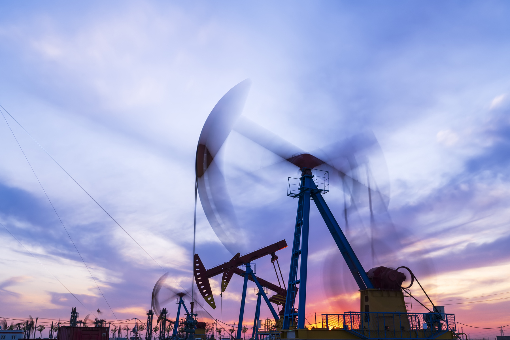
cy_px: 170
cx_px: 255
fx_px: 510
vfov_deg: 36.9
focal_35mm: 36
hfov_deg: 53.1
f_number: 13
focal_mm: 36
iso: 100
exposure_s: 64
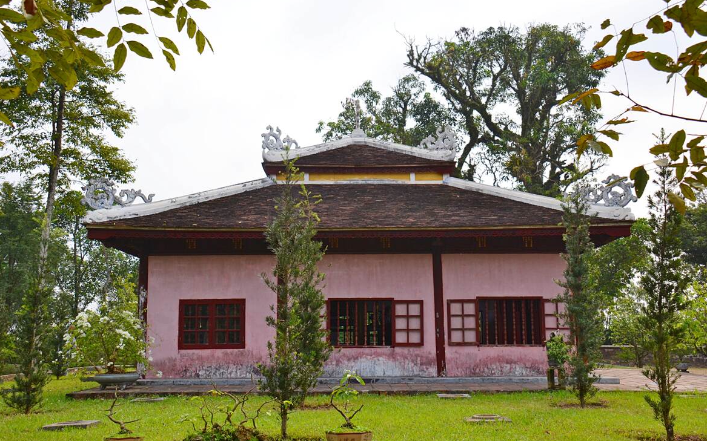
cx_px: 353
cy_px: 229
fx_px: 886
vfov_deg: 28.0
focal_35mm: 46
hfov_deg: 43.5
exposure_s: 1/200
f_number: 7.1
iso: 100
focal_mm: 30
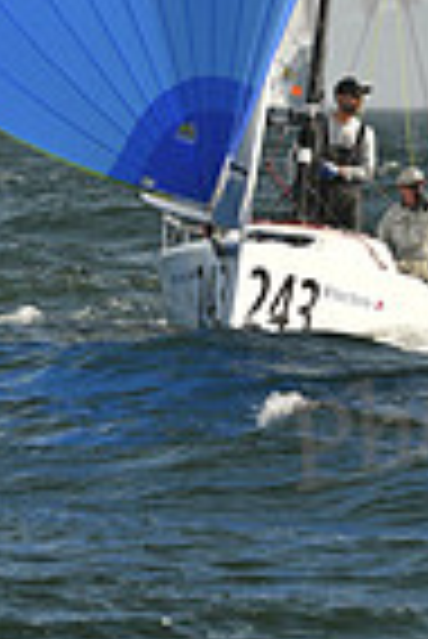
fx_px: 14498
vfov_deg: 2.5
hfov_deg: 1.7
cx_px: 56
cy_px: -252
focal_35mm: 815
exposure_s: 1/1600
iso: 320
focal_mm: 200
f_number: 6.3
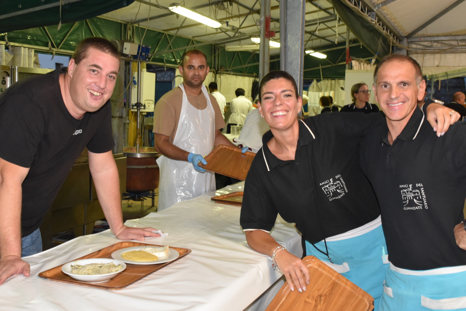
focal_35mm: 47
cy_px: 129
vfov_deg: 28.6
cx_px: 226
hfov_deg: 41.9
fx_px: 609
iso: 1250
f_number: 3.8
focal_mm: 26
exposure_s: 1/60
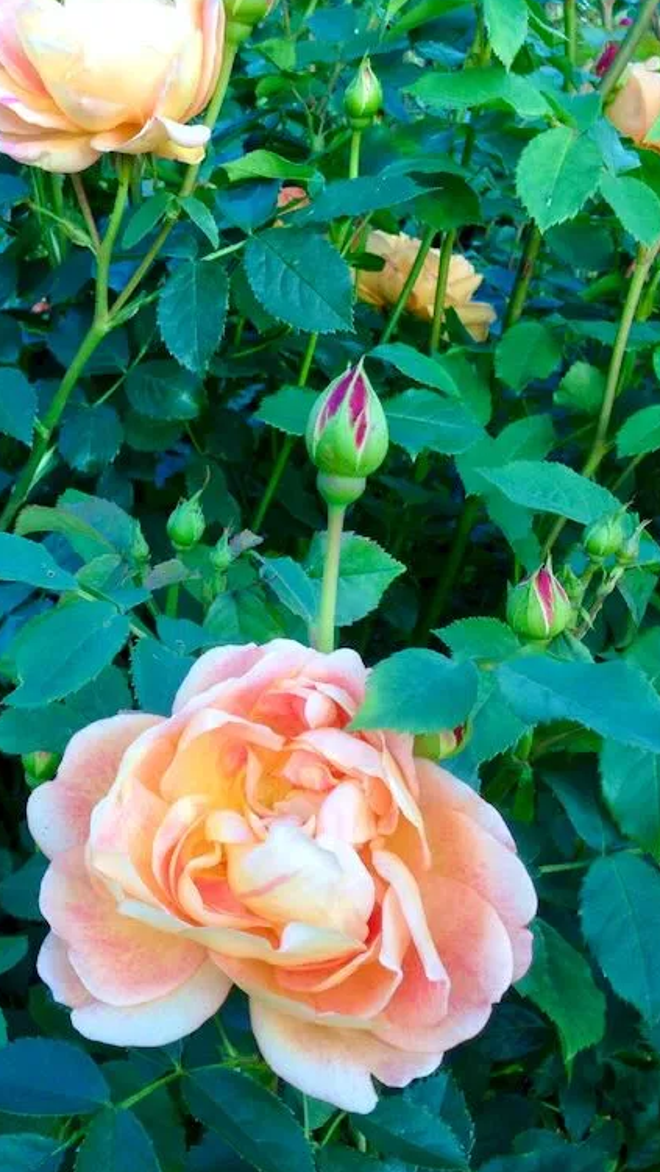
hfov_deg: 23.9
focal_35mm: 49
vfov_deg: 42.1
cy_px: 577
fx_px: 1523
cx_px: 90
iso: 50
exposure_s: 1/203
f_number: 2.4
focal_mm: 4.12
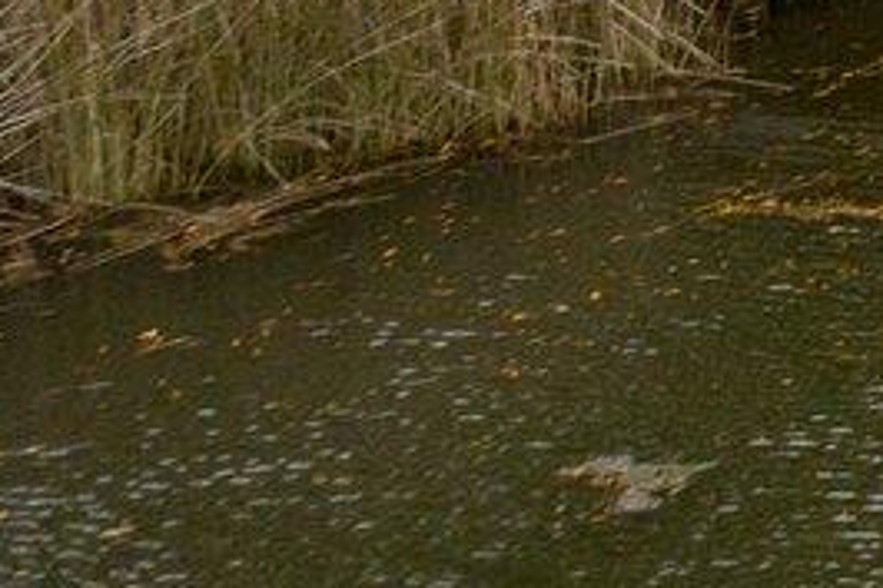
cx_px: 2699
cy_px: -1251
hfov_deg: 8.7
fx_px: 4706
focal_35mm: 192
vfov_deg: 6.5
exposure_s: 1/800
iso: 100
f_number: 4
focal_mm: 12.29
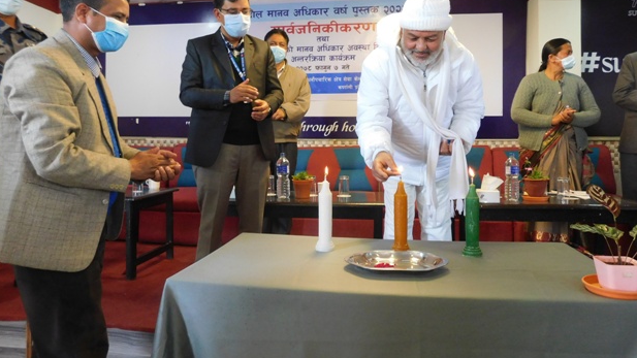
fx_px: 439
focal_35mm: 26
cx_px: 324
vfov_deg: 44.2
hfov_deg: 71.9
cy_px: 150
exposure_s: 1/30
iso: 400
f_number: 3
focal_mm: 4
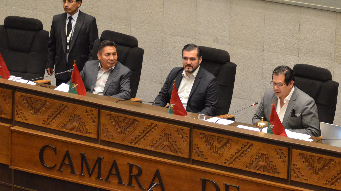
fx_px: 1877
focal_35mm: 208
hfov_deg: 10.4
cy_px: 63
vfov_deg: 5.8
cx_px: 193
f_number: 4.2
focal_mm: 105
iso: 3200
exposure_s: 1/30
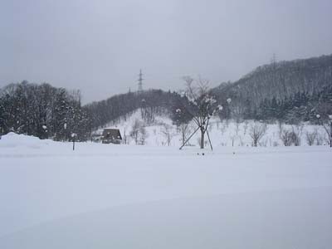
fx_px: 432
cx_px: 166
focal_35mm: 45
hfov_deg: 42.1
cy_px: 124
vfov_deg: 32.2
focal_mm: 7
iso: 50
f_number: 7.2
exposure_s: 1/216
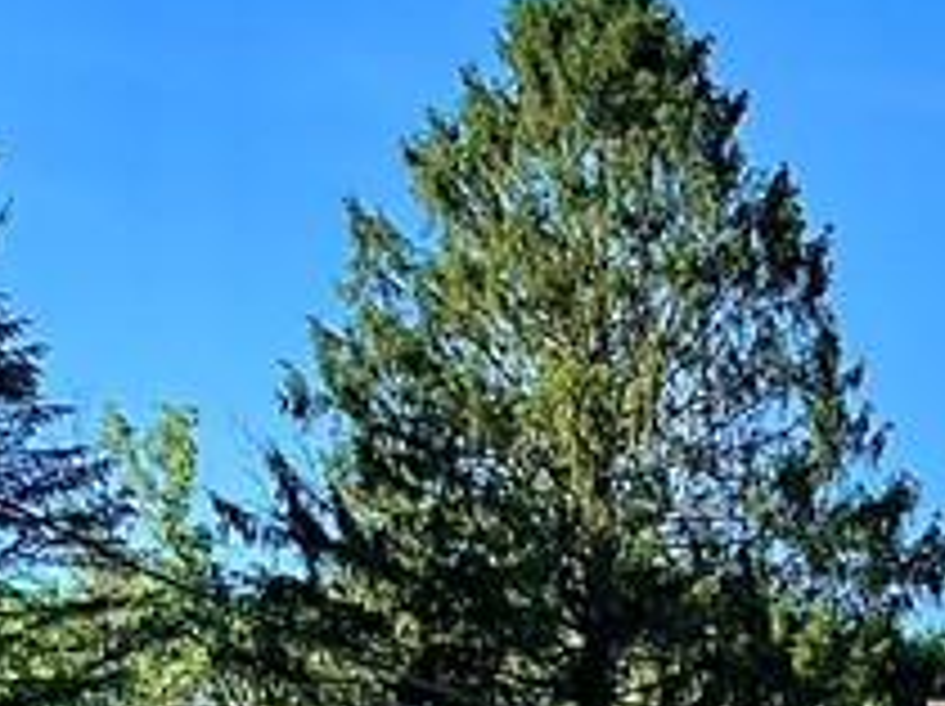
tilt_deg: -0.6
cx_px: 1674
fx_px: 3463
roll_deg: +0.1
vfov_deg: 11.0
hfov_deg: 13.9
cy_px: 1205
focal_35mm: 127
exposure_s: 1/2222
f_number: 1.6
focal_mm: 5.1
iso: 50
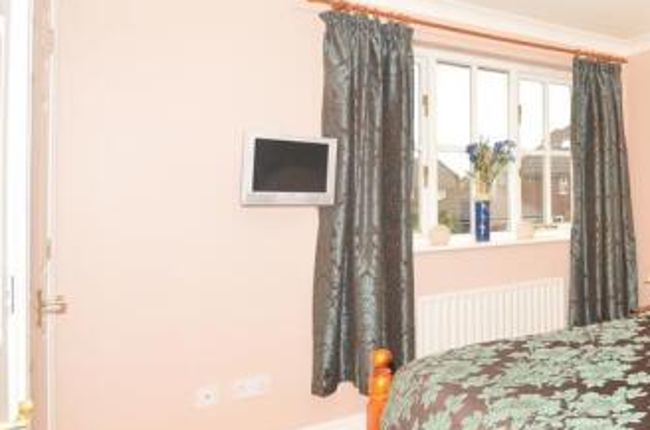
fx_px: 540
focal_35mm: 30
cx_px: 612
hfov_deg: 52.6
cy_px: 168
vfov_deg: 43.1
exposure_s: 1/100
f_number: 6.3
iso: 640
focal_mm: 10
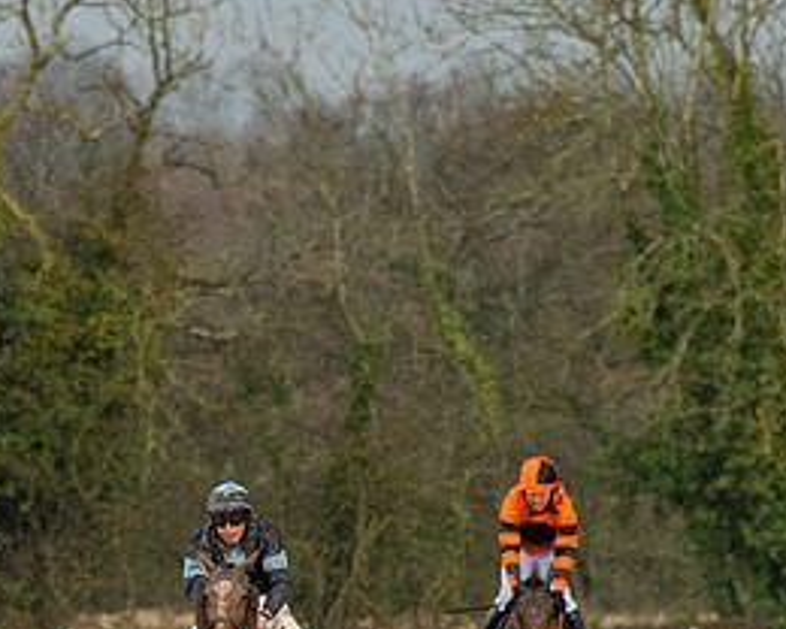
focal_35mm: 1205
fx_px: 28031
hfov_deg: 1.6
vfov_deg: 1.3
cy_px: 505
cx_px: -78
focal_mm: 200
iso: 800
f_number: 4
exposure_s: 1/2500
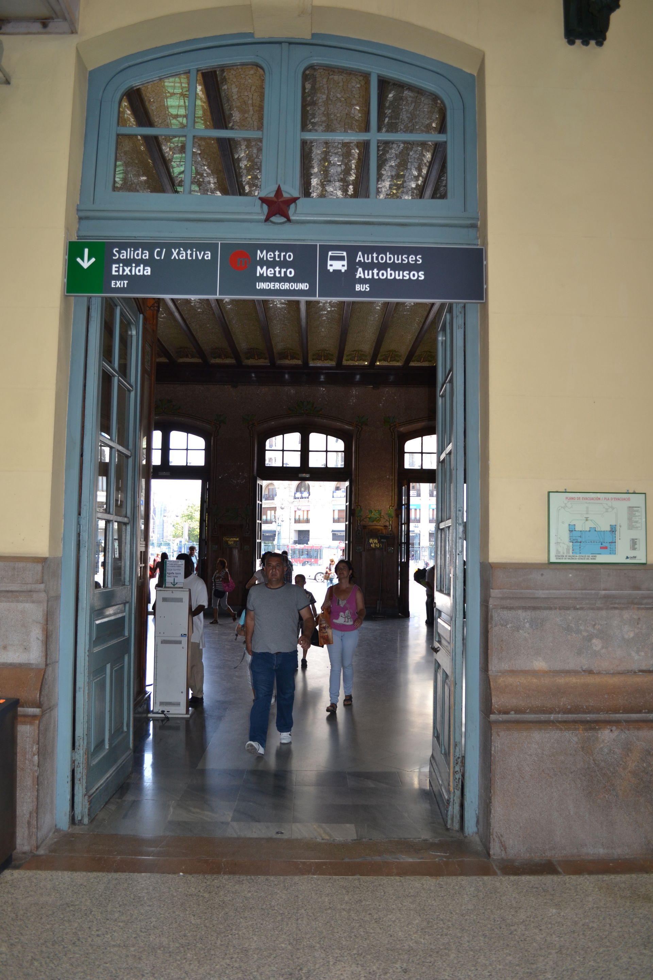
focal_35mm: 27
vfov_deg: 67.4
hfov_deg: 47.9
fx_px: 735
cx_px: 326
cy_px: 490
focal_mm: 18
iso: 200
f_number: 4
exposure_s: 1/125
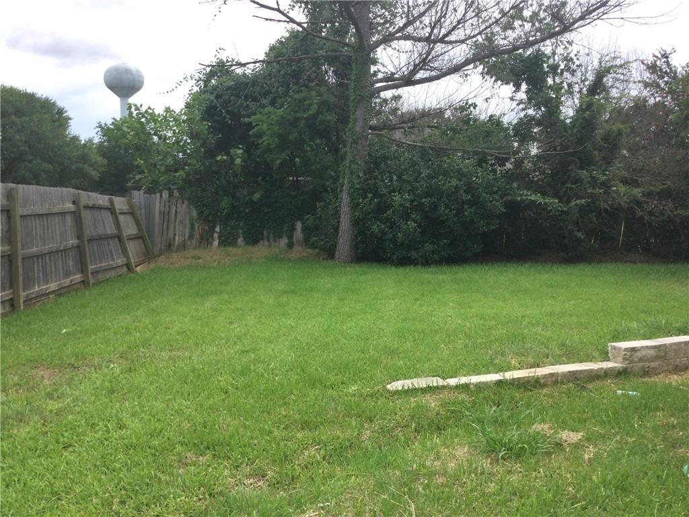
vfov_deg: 45.4
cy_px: 258
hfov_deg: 58.4
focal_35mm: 31
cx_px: 344
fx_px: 617
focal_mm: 3.3
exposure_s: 1/867
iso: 25
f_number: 2.4
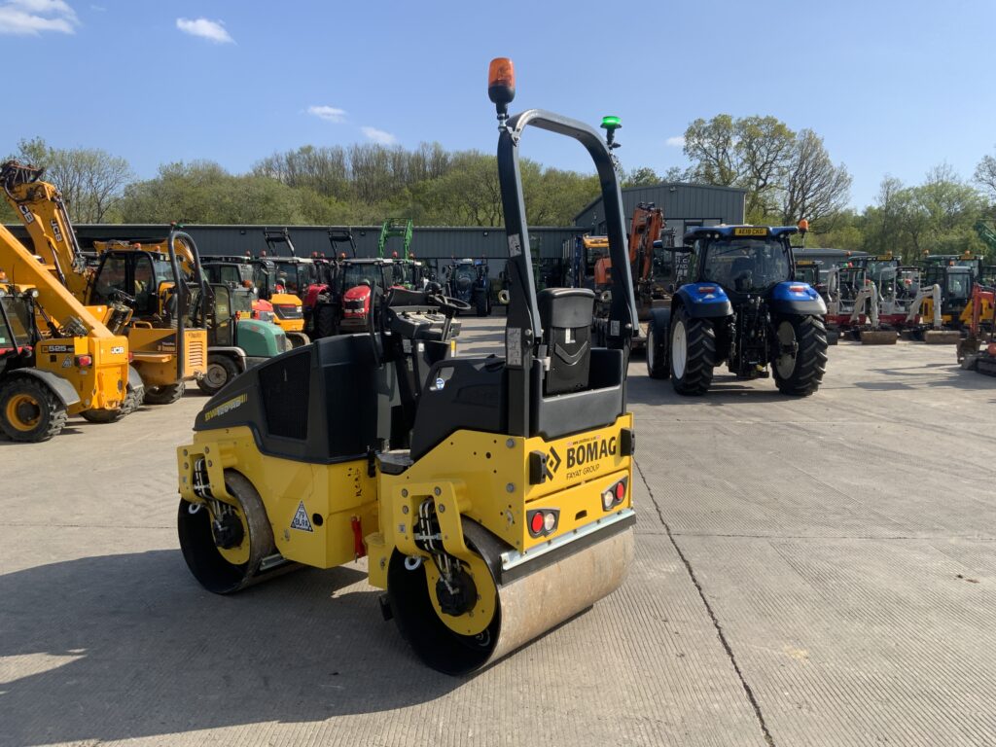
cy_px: 374
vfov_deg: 48.2
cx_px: 498
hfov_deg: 61.7
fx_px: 834
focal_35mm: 29
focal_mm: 3
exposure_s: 1/1377
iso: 16
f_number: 1.8
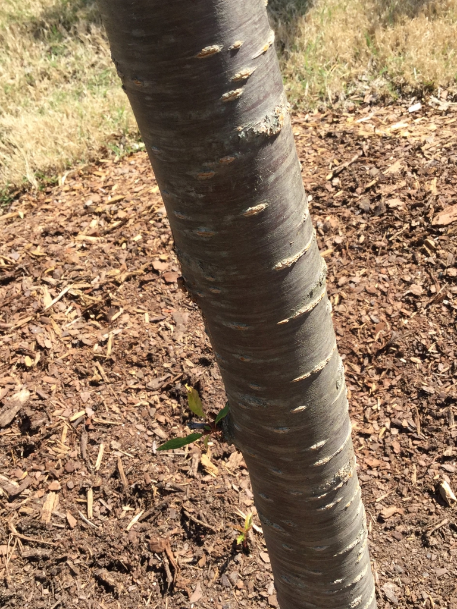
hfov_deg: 45.4
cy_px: 304
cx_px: 228
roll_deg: +14.6
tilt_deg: -38.2
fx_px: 546
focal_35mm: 31
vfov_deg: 58.4
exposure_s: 1/485
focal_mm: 3.3
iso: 25
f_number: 2.4
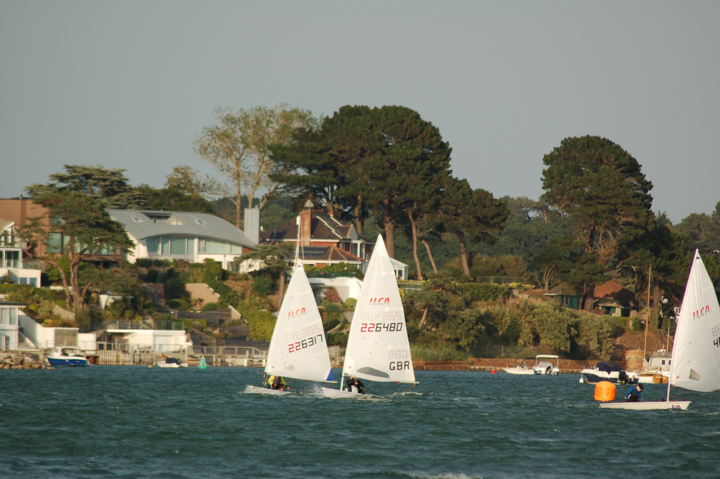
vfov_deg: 3.7
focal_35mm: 375
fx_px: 7493
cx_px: 360
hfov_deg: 5.5
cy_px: 240
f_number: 5.3
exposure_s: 1/2000
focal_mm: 250
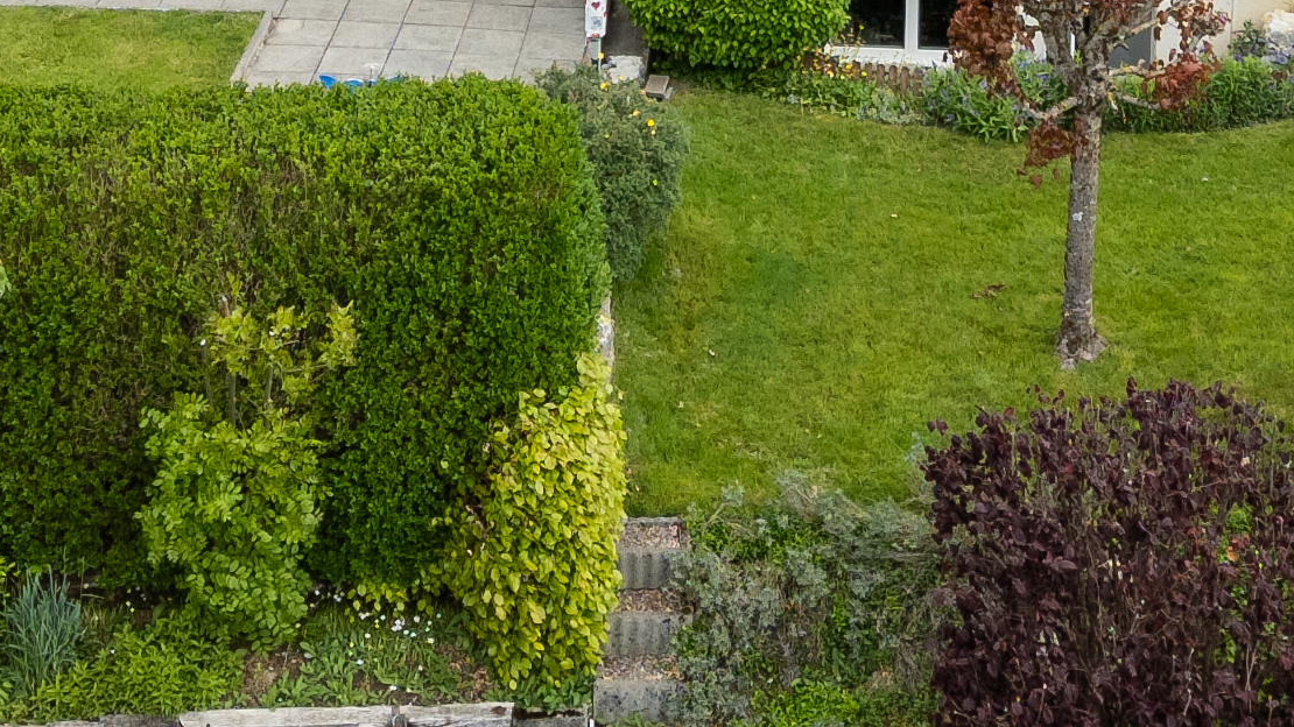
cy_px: -400
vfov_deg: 12.1
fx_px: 3259
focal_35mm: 95
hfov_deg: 22.5
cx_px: 676
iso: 100
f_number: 1.7
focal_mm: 6.72
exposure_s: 1/1250
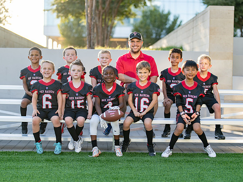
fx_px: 519
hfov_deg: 26.3
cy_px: 102
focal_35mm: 74
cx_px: 130
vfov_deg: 19.9
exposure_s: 1/1000
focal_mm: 50
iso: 100
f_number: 1.2
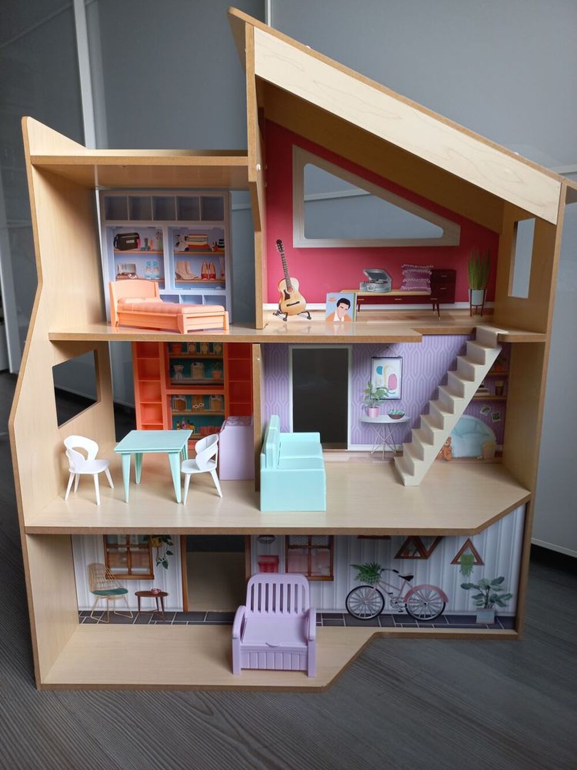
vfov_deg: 69.4
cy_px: 385
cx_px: 288
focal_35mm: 25
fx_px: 556
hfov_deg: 54.9
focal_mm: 4.6
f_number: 1.8
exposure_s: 1/50
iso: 64
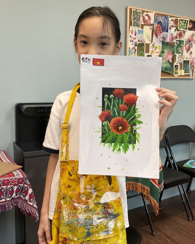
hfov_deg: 41.1
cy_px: 118
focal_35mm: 36
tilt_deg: -9.3
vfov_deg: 50.3
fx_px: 260
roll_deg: -2.1
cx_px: 106
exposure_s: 1/100
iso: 50
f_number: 1.8
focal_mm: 3
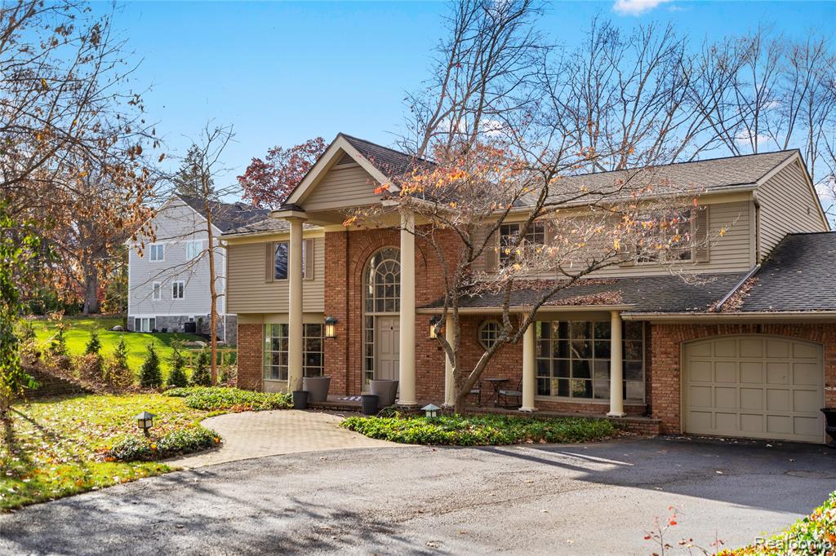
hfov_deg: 54.4
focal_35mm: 35
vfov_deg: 37.8
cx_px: 418
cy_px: 278
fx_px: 812
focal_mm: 35
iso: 100
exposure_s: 1/320
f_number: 4
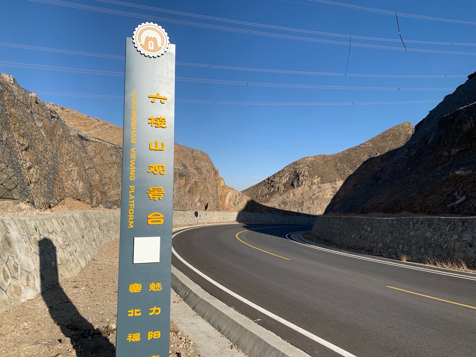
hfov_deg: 67.3
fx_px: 358
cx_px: 238
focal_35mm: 26
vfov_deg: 53.1
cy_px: 178
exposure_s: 1/2421
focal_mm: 4.25
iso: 25
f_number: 1.8
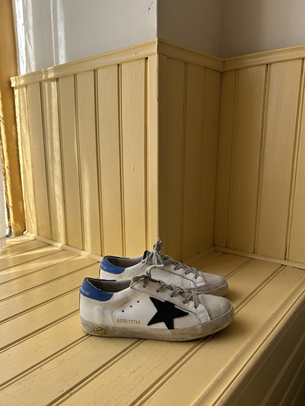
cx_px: 152
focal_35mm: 26
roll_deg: +0.0
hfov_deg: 53.1
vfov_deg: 67.3
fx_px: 305
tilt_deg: -13.1
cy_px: 203
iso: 50
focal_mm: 5.7
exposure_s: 1/521
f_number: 1.5
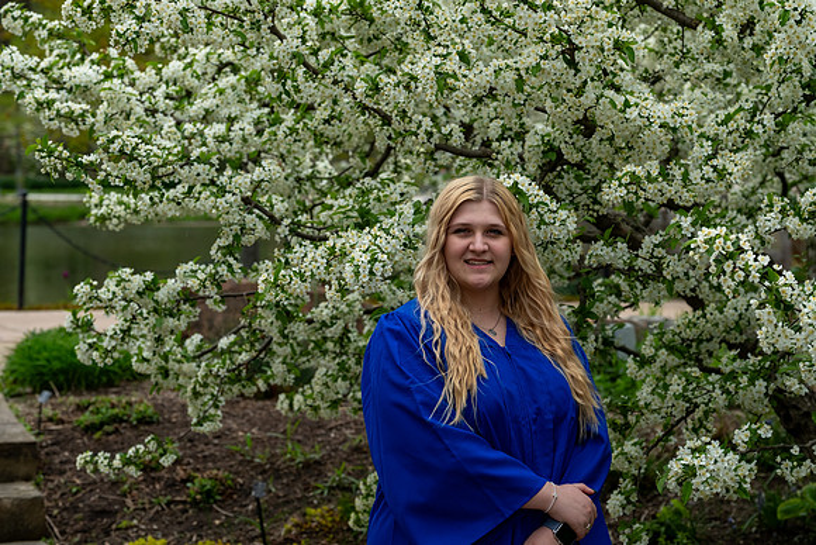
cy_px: 272
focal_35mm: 103
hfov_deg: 19.8
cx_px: 408
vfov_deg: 13.3
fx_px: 2335
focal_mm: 68.7
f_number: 4.5
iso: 250
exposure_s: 1/400
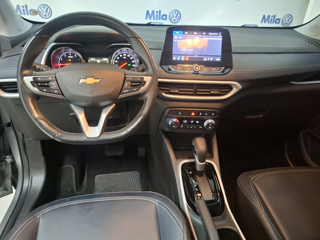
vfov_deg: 58.9
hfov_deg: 73.9
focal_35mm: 23
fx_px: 213
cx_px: 160
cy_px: 120
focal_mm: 5.54
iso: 640
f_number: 1.8
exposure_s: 1/24
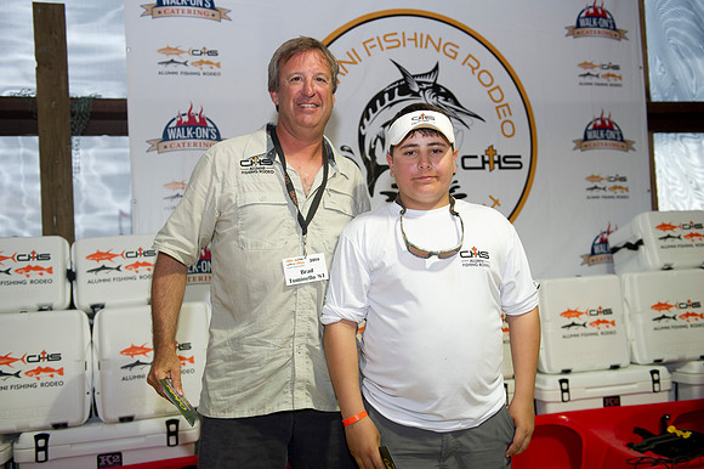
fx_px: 704
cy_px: 234
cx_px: 352
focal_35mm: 36
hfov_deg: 53.2
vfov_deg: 36.8
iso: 500
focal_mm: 36
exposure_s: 1/250
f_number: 3.5
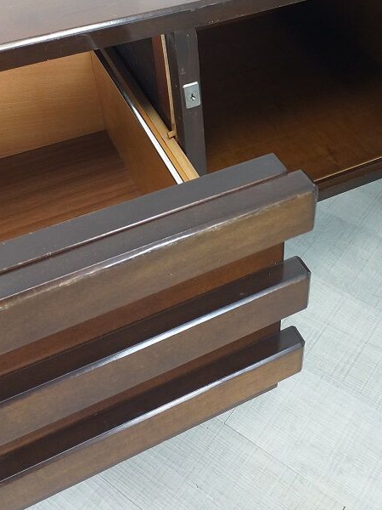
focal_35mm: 39
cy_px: 139
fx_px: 574
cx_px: 254
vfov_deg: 46.4
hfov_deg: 36.4
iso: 125
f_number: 1.9
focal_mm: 3.6
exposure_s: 1/33
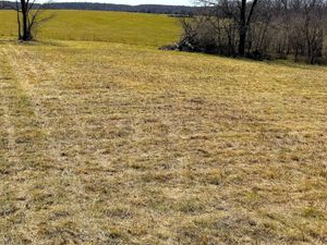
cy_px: 76
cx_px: 96
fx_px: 378
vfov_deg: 35.5
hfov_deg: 45.7
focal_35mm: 40
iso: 80
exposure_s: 1/7092
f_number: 1.78
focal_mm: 6.76
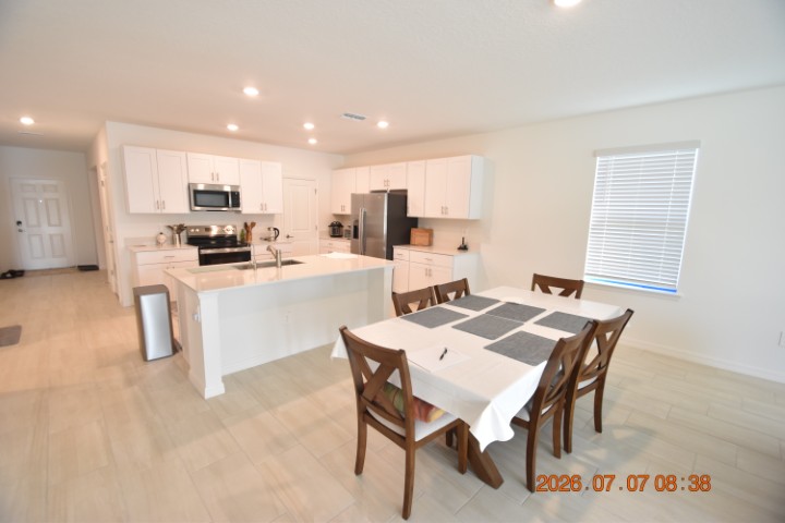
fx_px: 327
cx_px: 392
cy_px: 262
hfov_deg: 100.4
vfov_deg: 77.3
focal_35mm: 15
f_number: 3.5
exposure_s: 1/90
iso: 800
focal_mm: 10
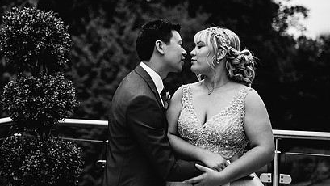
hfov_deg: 39.8
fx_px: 455
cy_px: 70
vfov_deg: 23.0
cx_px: 144
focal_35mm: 52
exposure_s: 1/250
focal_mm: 35
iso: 100
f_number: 1.4
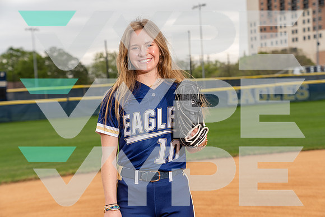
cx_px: 162
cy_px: 108
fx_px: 614
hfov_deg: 29.6
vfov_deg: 20.0
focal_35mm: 68
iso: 100
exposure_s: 1/250
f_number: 4.5
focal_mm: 68
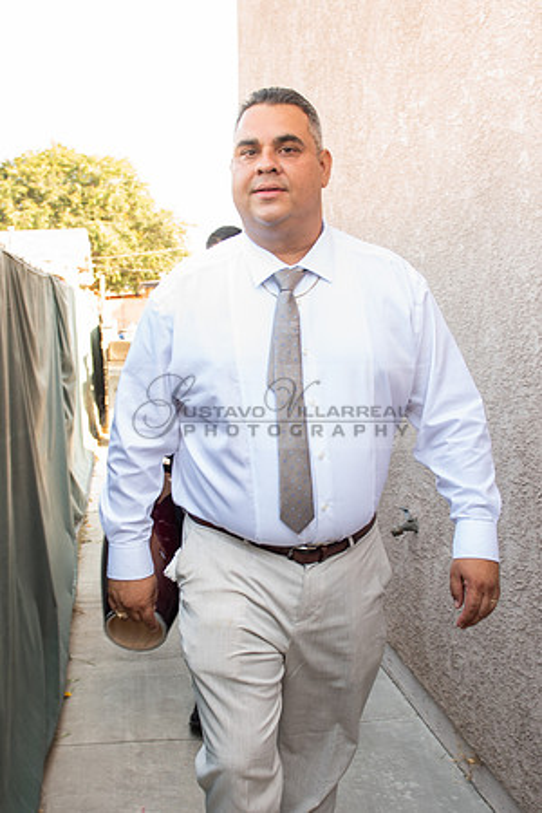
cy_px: 420
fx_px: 979
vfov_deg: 45.1
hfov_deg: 30.9
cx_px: 253
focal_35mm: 43
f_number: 4
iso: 200
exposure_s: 1/80
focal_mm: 24
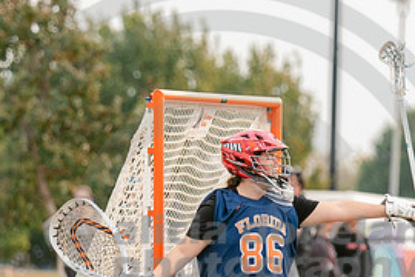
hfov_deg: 3.2
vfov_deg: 2.1
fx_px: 7492
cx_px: 168
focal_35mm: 650
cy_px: 288
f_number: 3
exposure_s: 1/1250
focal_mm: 145
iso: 250
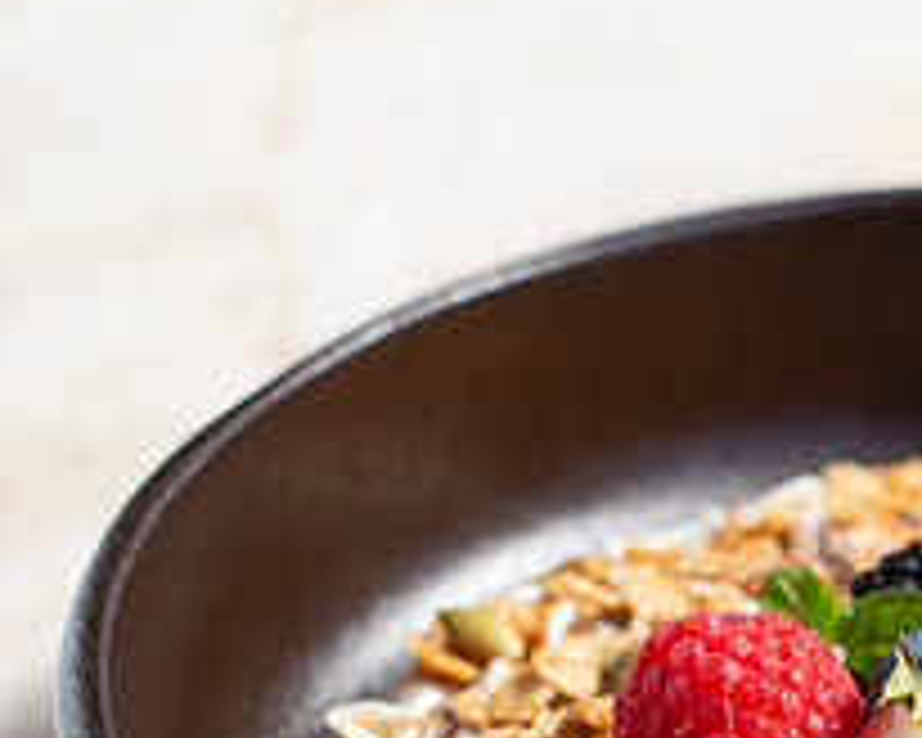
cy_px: 762
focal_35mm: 162
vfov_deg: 9.5
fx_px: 4421
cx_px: 1078
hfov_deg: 11.7
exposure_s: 1/200
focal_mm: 50
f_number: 4
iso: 200
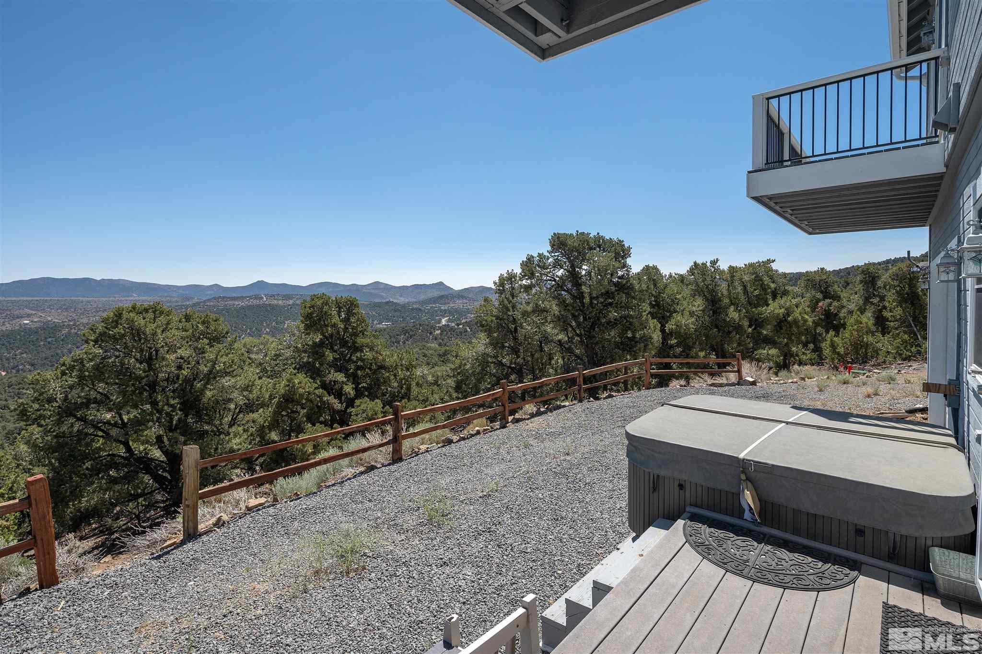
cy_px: 327
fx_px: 464
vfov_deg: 70.4
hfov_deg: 93.3
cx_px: 491
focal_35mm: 17
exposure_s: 1/1000
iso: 400
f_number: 10
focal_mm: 17
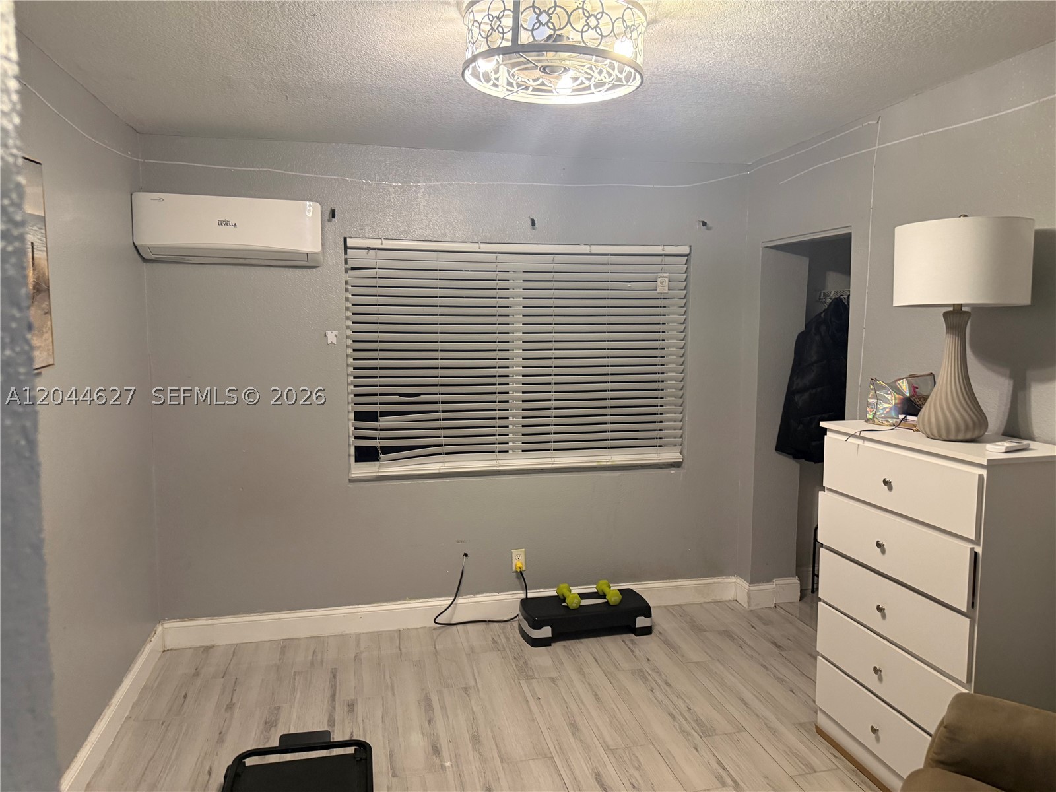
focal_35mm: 24
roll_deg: -0.7
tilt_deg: -4.8
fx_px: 732
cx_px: 528
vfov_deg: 56.8
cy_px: 396
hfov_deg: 71.6
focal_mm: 6.76
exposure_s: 1/60
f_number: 1.78
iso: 400
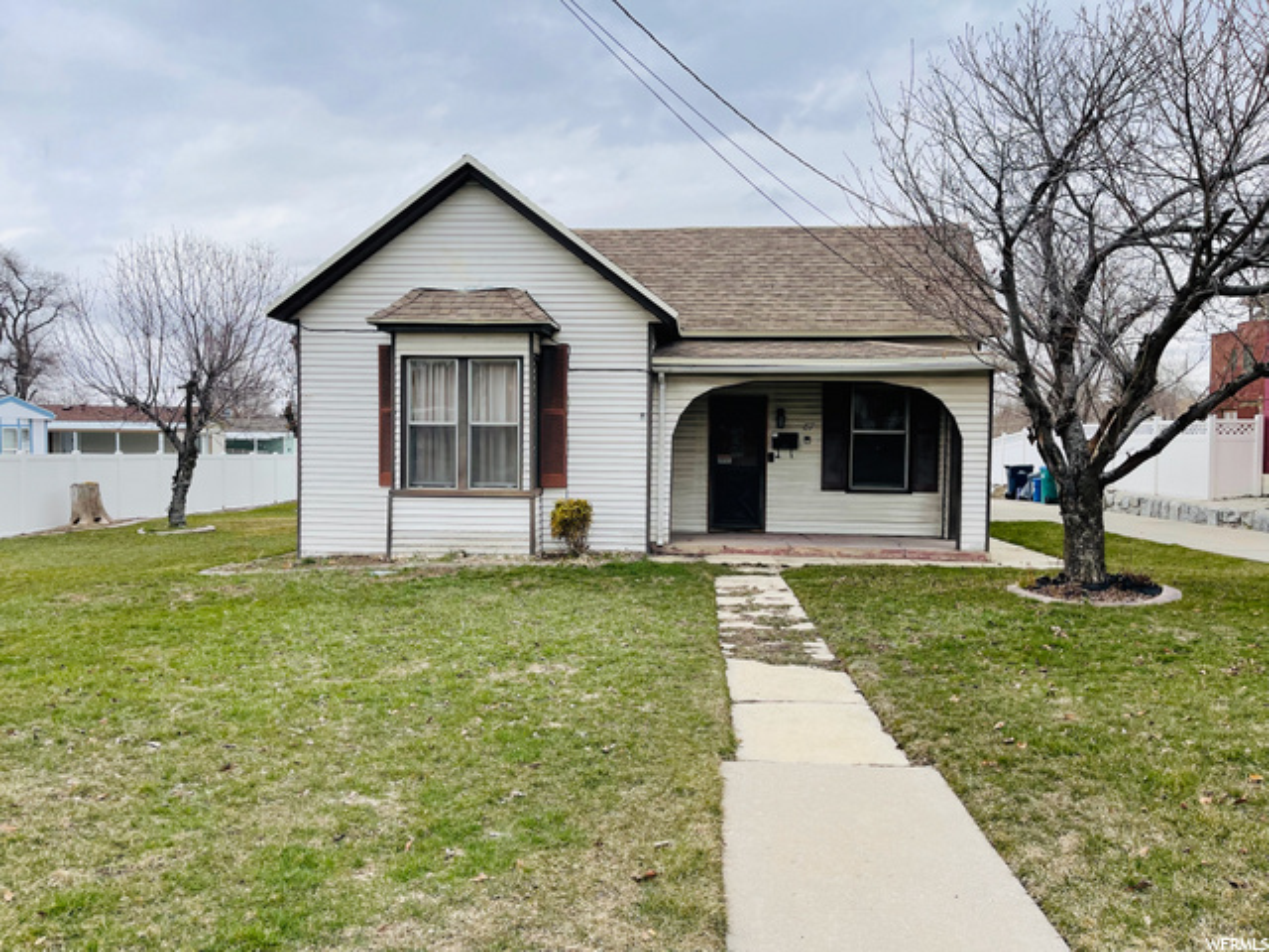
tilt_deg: -2.8
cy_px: 476
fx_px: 953
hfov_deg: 67.3
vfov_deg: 53.1
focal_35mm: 26
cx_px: 634
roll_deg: -0.3
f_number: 1.6
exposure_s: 1/2123
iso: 32
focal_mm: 5.1
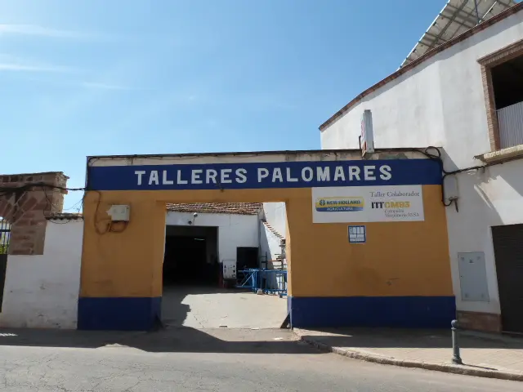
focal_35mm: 25
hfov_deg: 69.4
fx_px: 378
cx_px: 262
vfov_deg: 54.9
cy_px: 196
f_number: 5.6
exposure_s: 1/400
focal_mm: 4.5
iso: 100
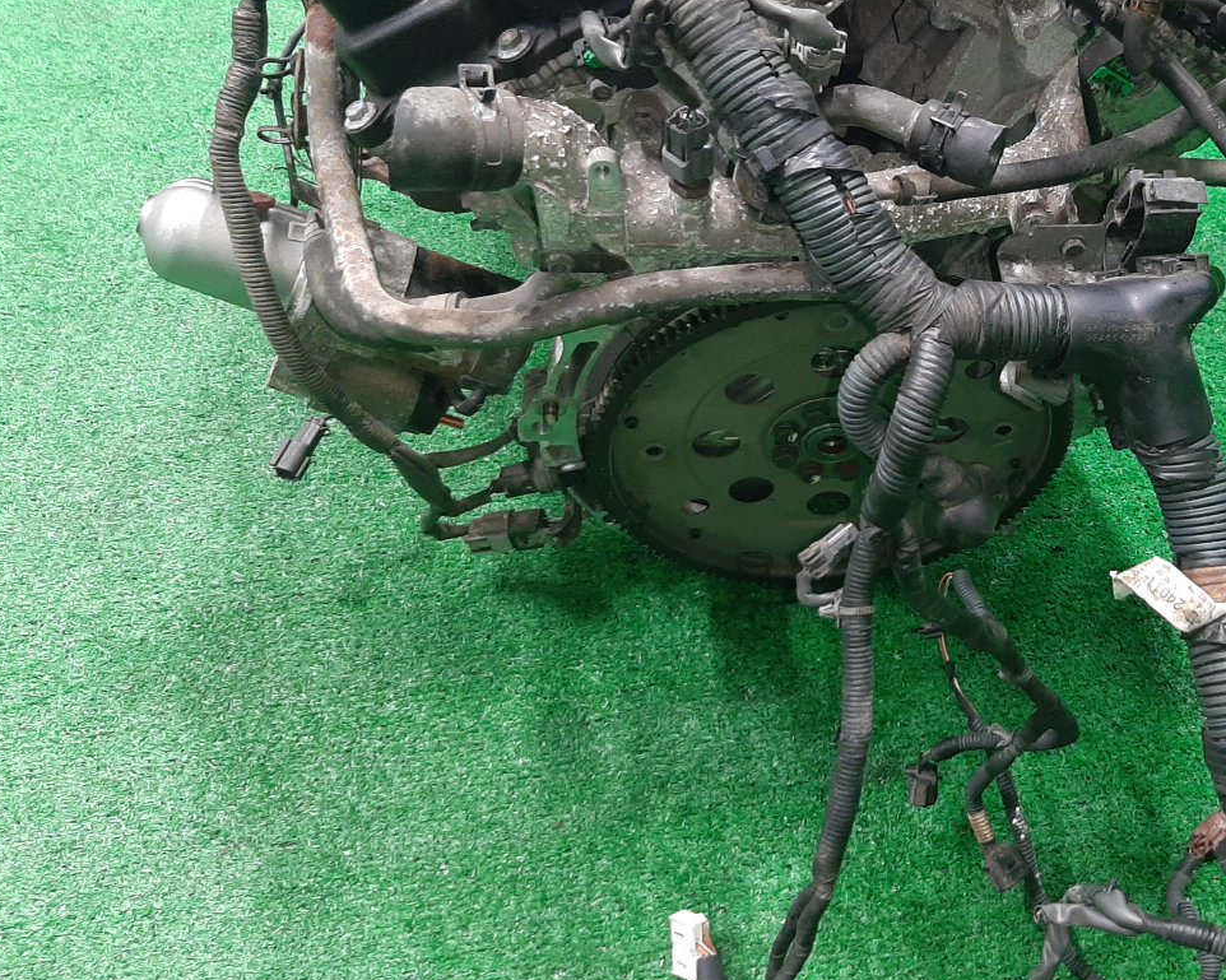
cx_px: 860
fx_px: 1378
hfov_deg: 46.8
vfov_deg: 39.1
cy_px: 419
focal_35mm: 38
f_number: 1.7
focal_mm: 3.93
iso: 201
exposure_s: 1/33
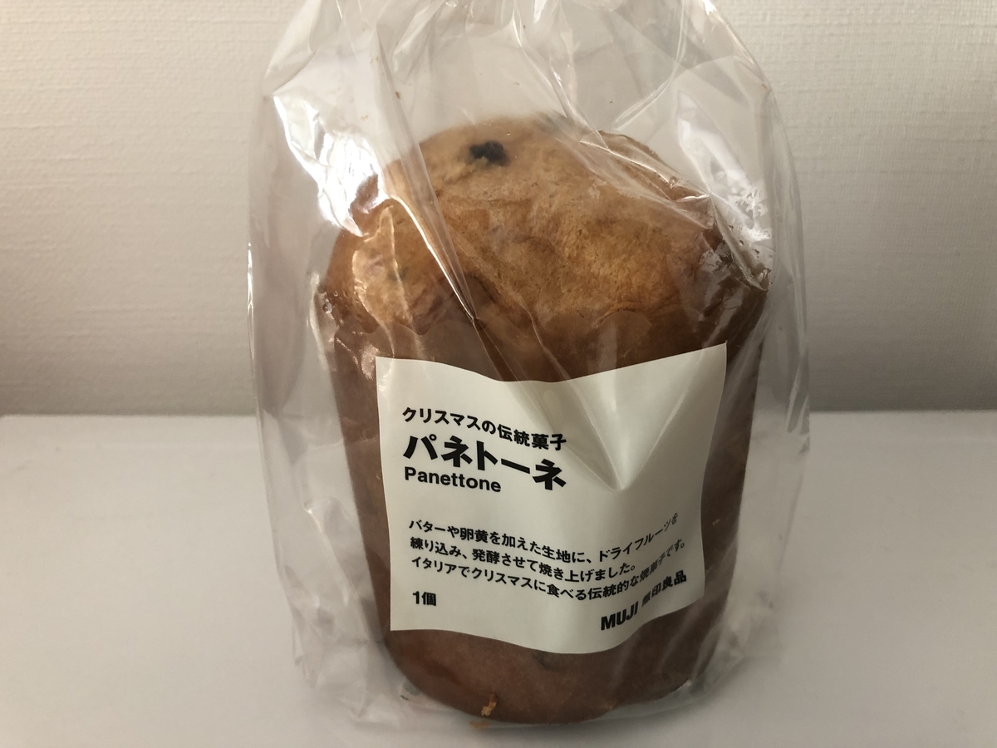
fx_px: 806
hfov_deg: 63.4
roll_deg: +0.2
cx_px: 498
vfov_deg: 49.7
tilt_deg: -20.5
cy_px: 374
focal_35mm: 28
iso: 50
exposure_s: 1/16
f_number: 1.8
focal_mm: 3.99
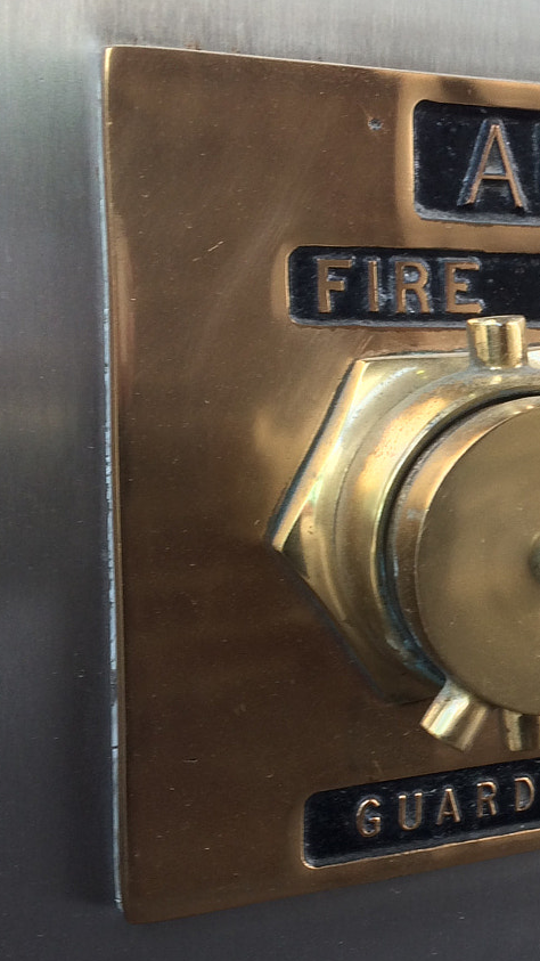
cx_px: 794
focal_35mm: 60
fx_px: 1528
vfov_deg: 34.9
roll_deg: -2.5
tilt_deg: -8.1
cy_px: 491
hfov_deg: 18.0
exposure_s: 1/40
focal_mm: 4.15
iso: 40
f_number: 2.2
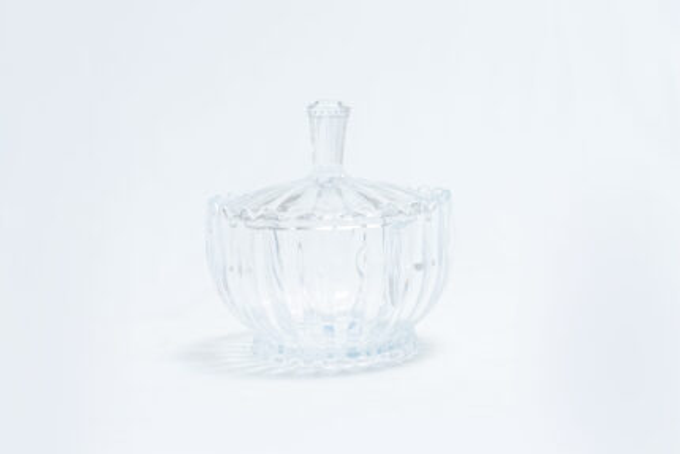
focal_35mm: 63
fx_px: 1190
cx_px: 340
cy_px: 227
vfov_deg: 21.6
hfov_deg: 31.9
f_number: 10
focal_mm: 42
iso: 2500
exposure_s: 1/125
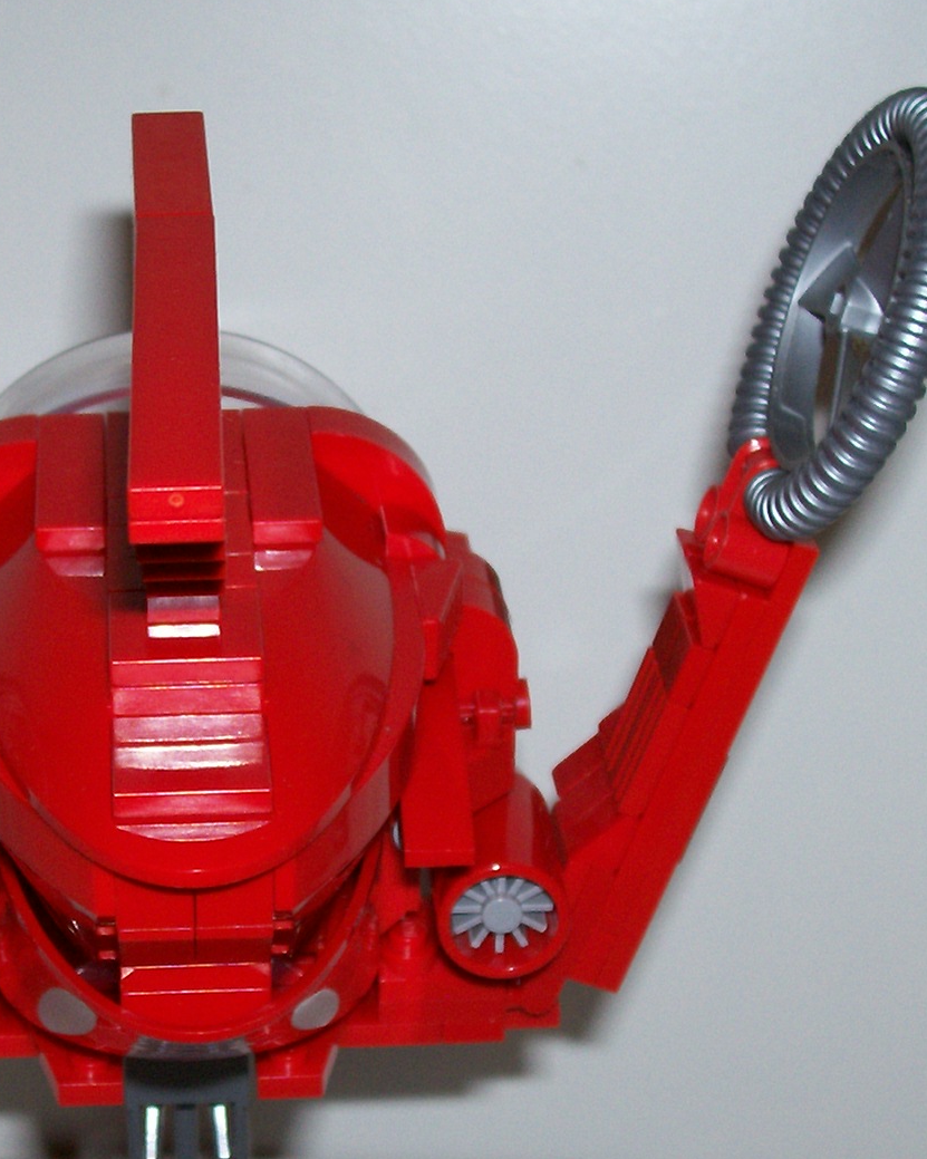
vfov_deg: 18.8
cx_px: 164
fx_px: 3499
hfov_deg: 15.0
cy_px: 699
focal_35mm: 102
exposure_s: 1/73.3
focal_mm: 8.7
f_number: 3.2
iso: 80
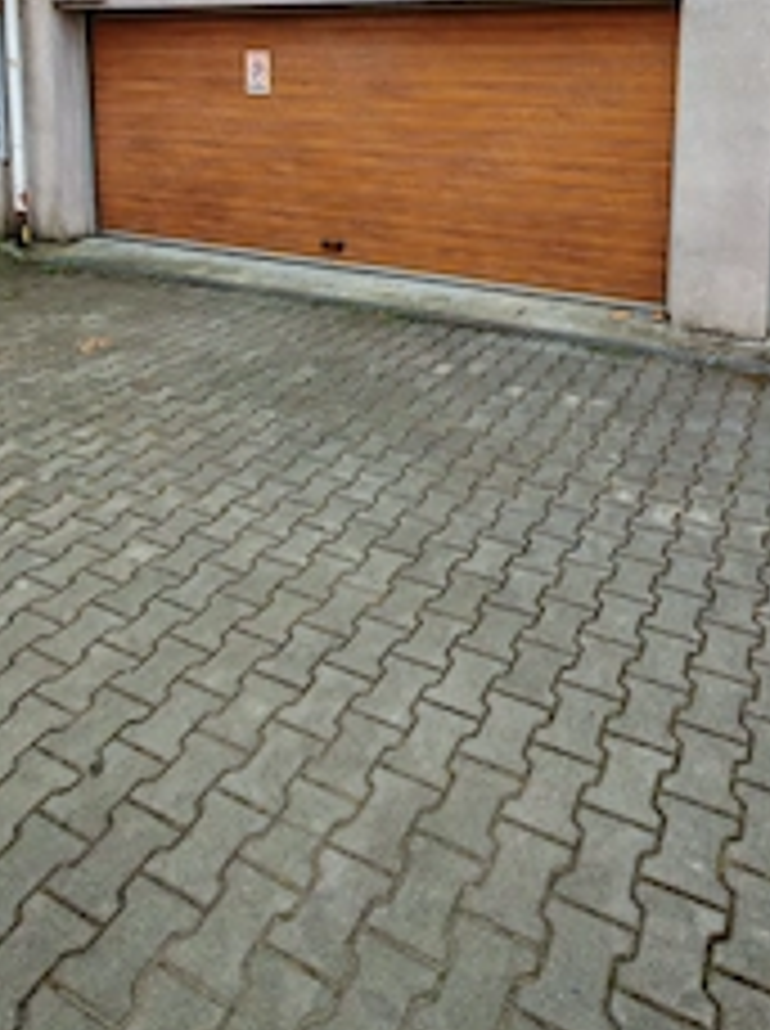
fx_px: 833
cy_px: 166
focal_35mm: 28
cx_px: 437
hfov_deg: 49.5
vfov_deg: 57.4
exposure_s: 1/150
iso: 50
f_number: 2.2
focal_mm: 1.96
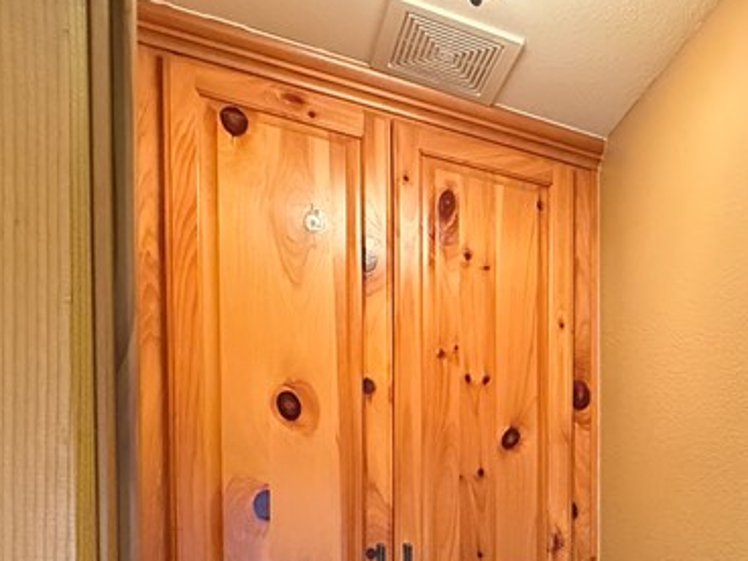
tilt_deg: -2.3
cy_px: 640
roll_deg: -0.1
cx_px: 703
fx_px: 843
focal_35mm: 39
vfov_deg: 31.9
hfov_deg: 42.9
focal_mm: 2.22
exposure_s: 1/60
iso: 1000
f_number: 2.2
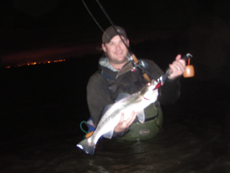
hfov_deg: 49.0
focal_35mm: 38
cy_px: 86
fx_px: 252
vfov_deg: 37.7
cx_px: 115
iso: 160
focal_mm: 6.7
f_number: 3.5
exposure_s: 1/30
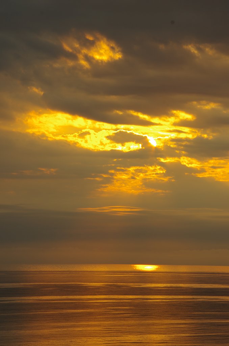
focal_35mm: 162
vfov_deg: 12.7
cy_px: 173
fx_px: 1553
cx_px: 114
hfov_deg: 8.4
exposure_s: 1/20
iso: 100
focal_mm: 107.5
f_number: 11
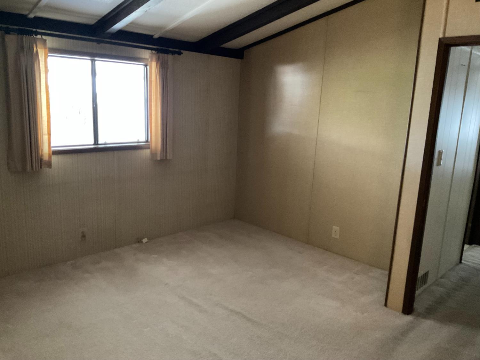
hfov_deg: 61.7
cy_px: 180
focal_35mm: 29
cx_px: 240
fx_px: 402
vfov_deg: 48.2
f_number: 1.8
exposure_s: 1/30
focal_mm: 3
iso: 500
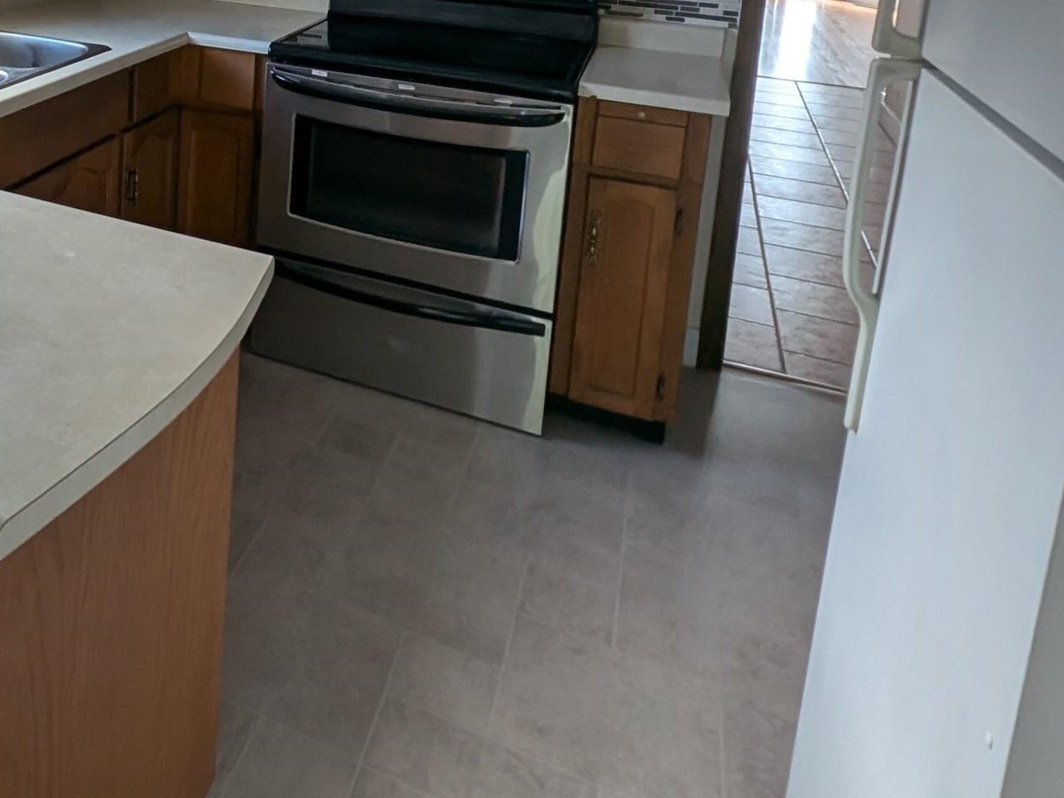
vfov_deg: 39.4
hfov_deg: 49.5
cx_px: 42
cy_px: -21
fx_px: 953
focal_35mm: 31
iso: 61
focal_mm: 1.95
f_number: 2.2
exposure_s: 1/67
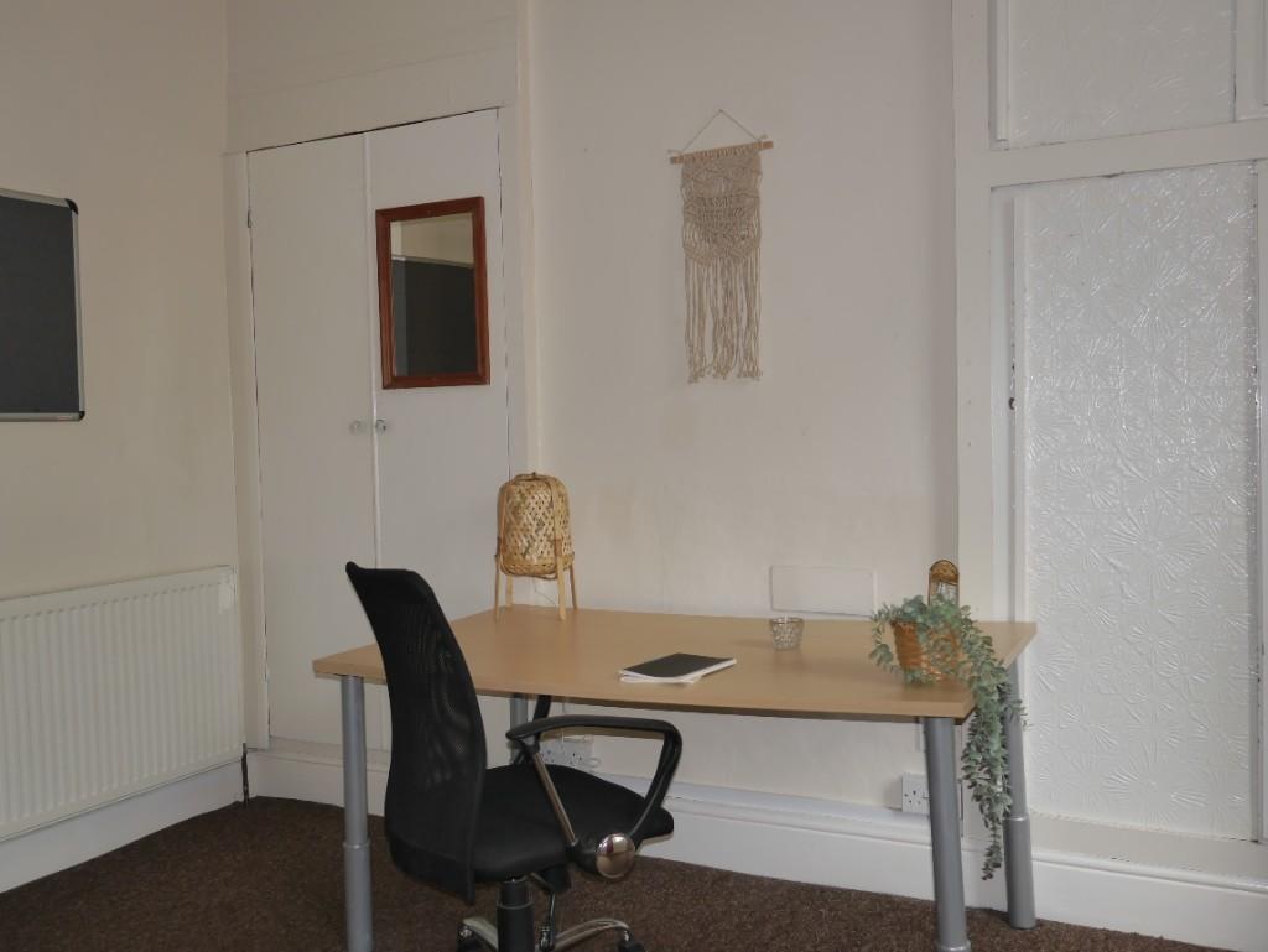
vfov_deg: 44.2
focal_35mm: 32
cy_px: 476
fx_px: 1173
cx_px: 634
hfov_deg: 56.8
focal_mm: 16
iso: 160
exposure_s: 1/60
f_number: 3.6
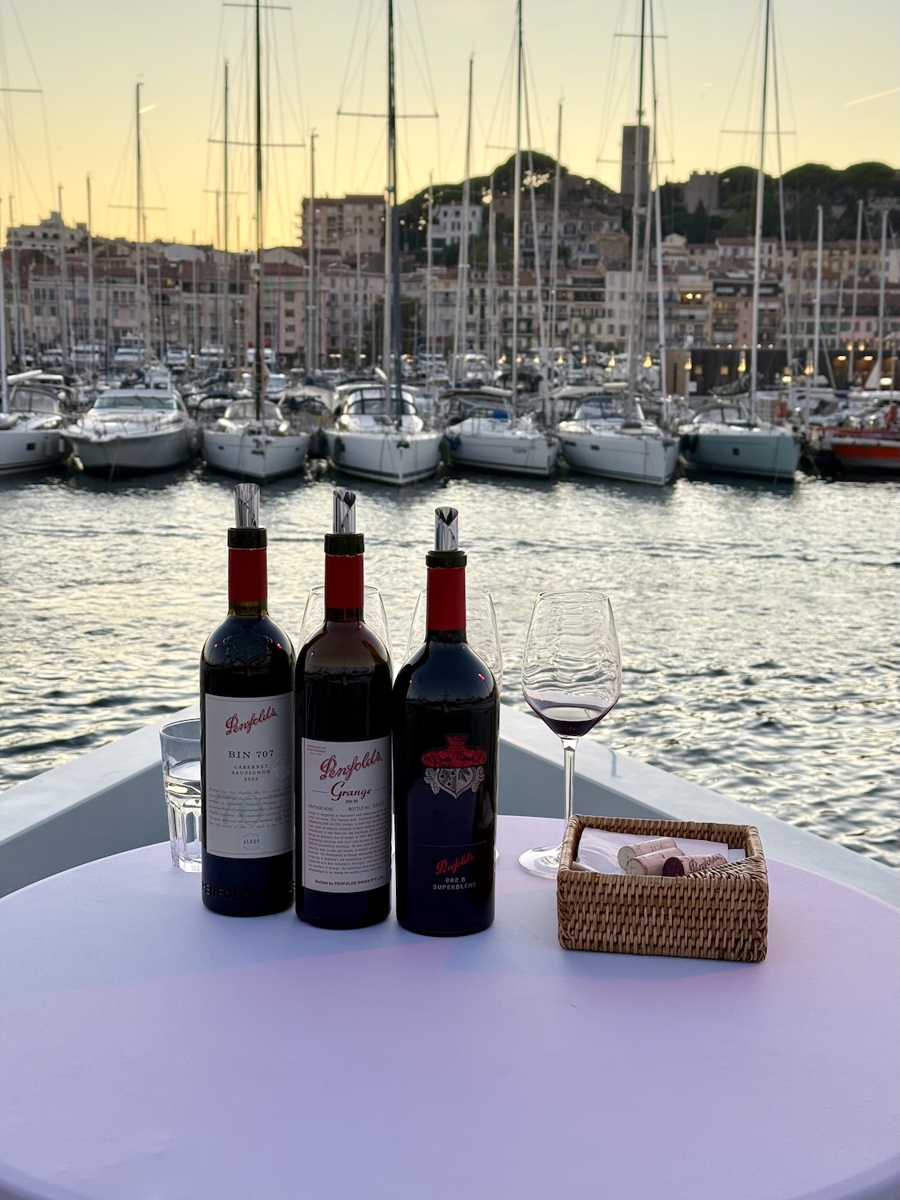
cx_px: 450
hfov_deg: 30.3
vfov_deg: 39.7
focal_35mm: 48
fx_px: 1664
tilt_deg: -8.6
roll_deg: -1.8
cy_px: 600
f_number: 1.78
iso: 50
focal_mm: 6.76
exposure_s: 1/122
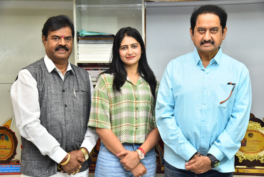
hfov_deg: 36.2
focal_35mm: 55
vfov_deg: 24.7
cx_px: 132
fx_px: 404
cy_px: 88
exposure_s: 1/125
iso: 1600
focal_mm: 55
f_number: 5
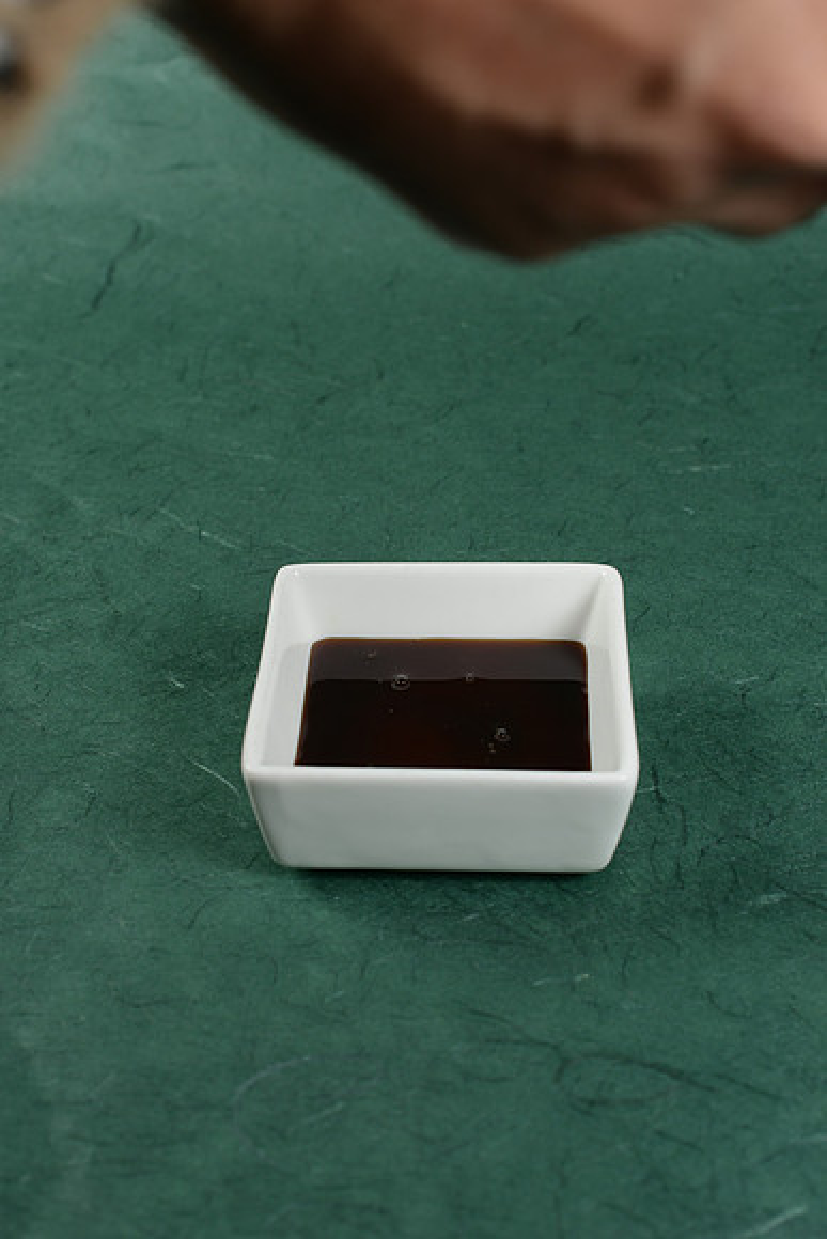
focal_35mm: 50
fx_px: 1722
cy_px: 620
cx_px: 414
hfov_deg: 27.0
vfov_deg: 39.6
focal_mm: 50
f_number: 8
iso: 200
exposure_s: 1/200
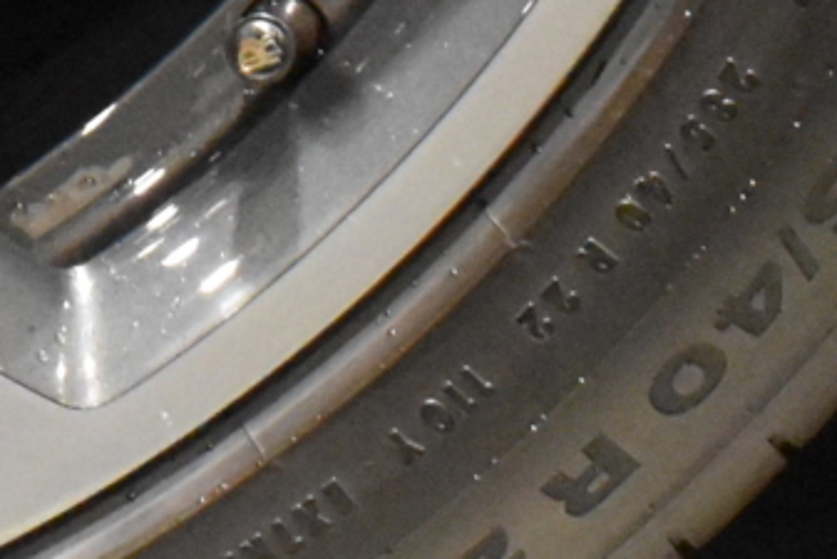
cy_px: -779
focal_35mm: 387
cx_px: -703
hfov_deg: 5.2
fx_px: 9001
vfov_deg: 3.5
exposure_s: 1/50
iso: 6400
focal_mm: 34
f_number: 8
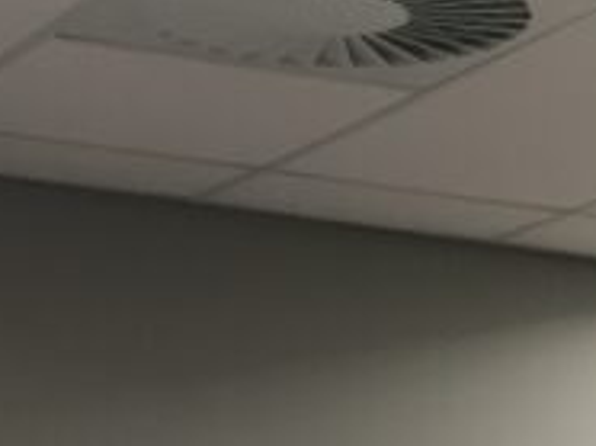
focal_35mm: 160
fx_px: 2751
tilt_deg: -4.7
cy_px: 1017
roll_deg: -0.2
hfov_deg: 12.3
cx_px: 542
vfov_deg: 8.6
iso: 100
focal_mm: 4.15
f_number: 2.2
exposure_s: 1/33
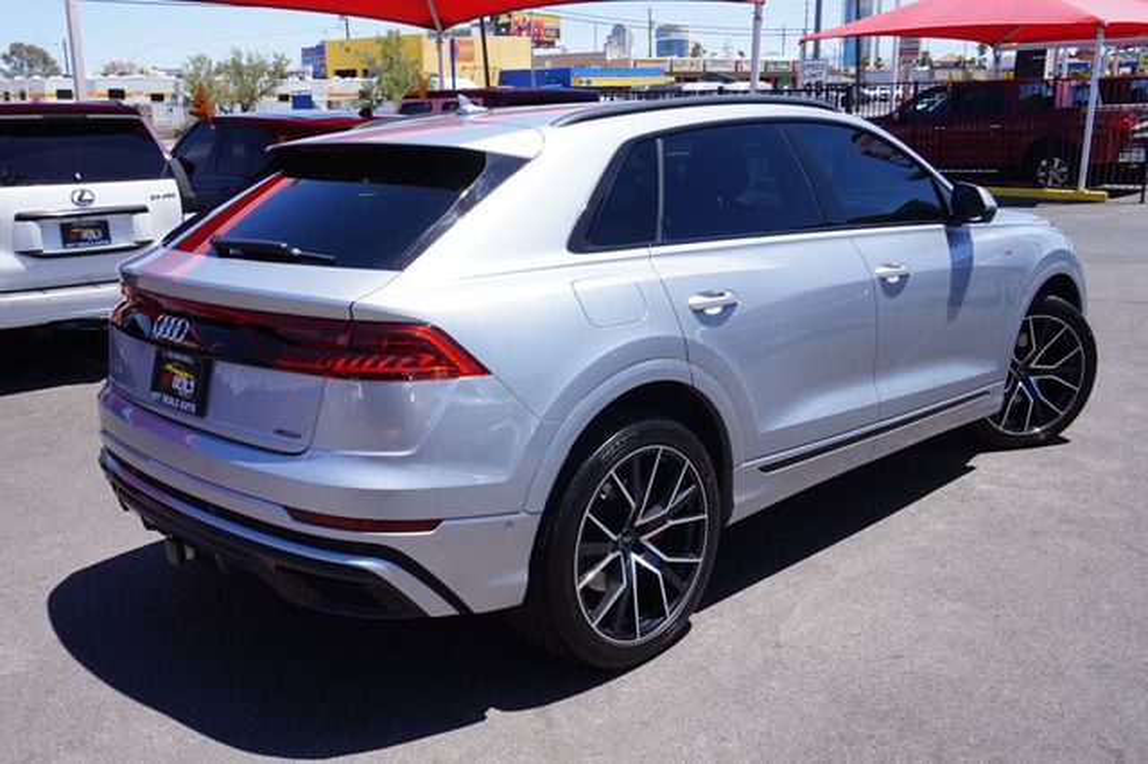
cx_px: 574
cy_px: 382
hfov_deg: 57.2
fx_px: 1052
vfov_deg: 39.9
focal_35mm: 33
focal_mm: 22
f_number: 13
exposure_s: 1/80
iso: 100
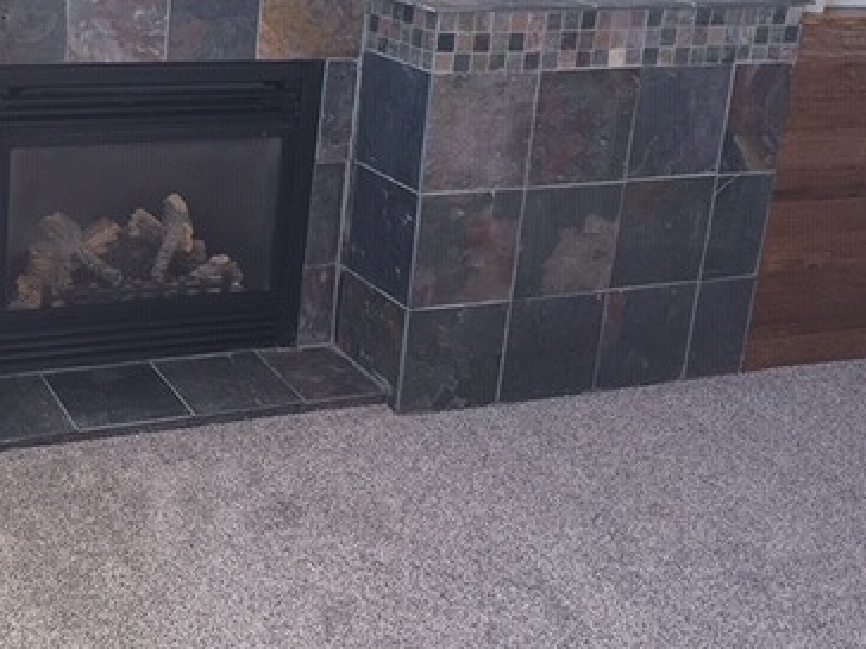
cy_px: 152
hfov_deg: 35.6
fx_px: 1276
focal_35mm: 51
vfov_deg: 28.1
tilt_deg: -14.9
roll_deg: -2.0
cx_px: 114
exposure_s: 1/40
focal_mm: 4.15
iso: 40
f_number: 2.2
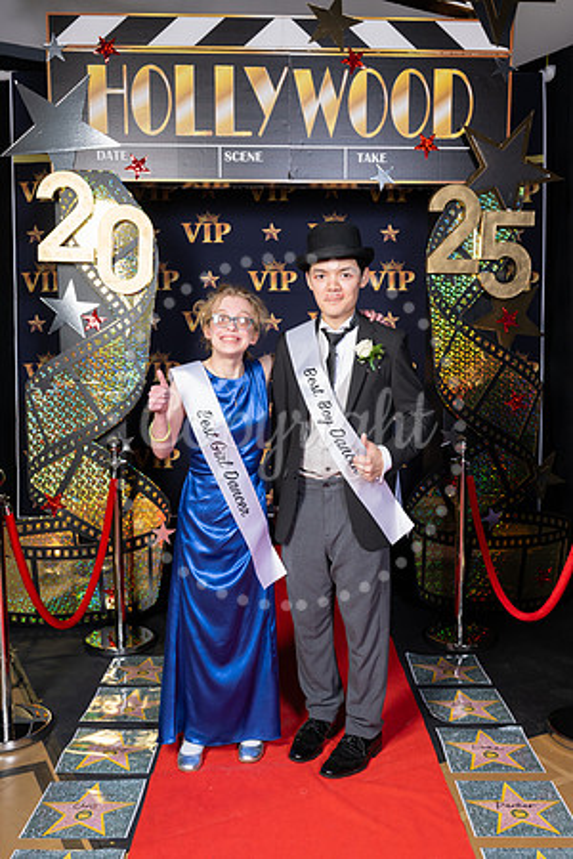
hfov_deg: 38.9
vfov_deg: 55.8
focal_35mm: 34
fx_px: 812
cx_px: 286
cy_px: 430
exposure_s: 1/125
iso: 400
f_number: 8
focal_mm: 34
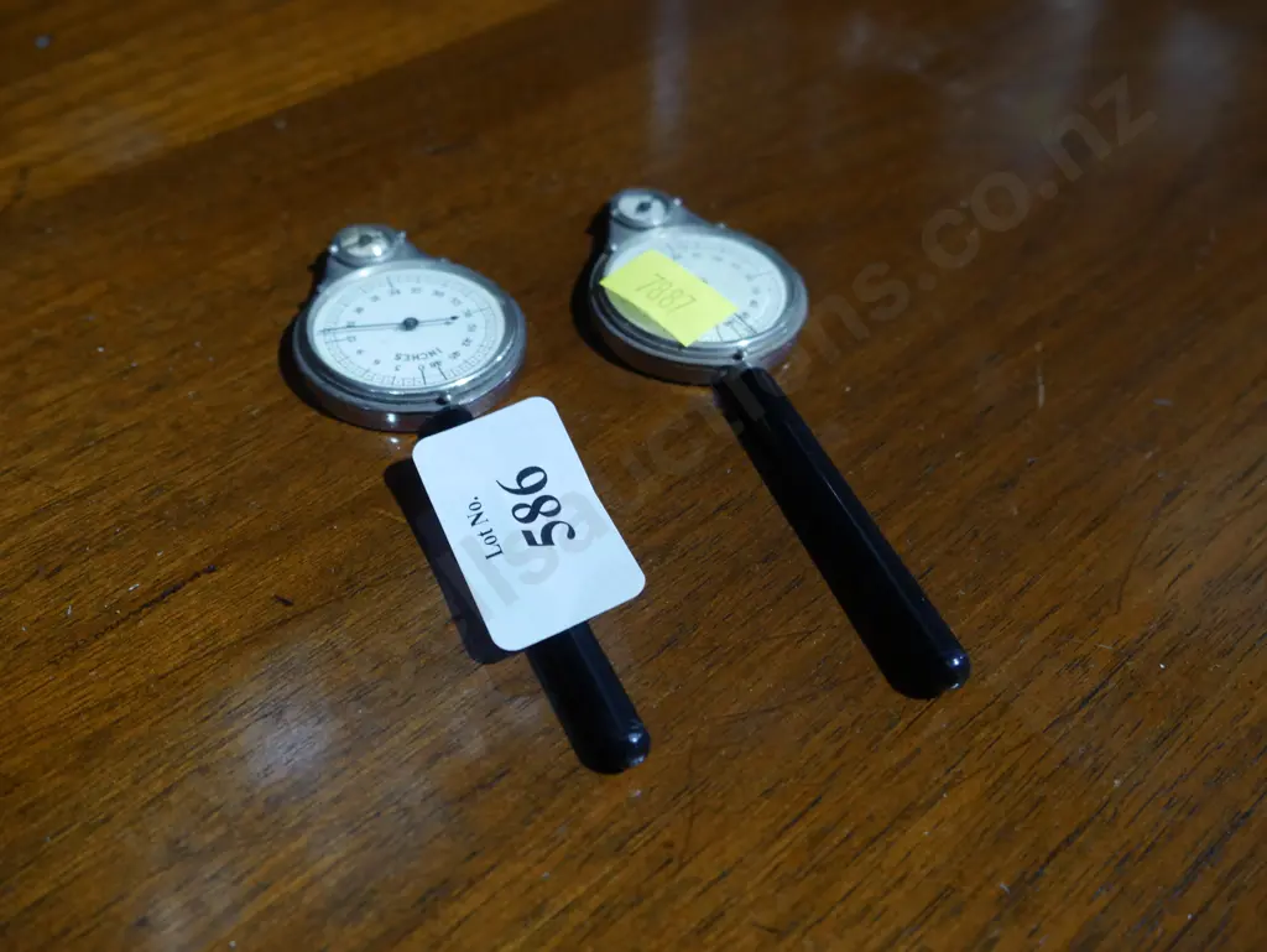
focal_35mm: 42
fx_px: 1538
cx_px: 634
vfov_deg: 34.4
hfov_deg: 44.8
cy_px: 476
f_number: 5
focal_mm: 21
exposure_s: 1/60
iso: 800
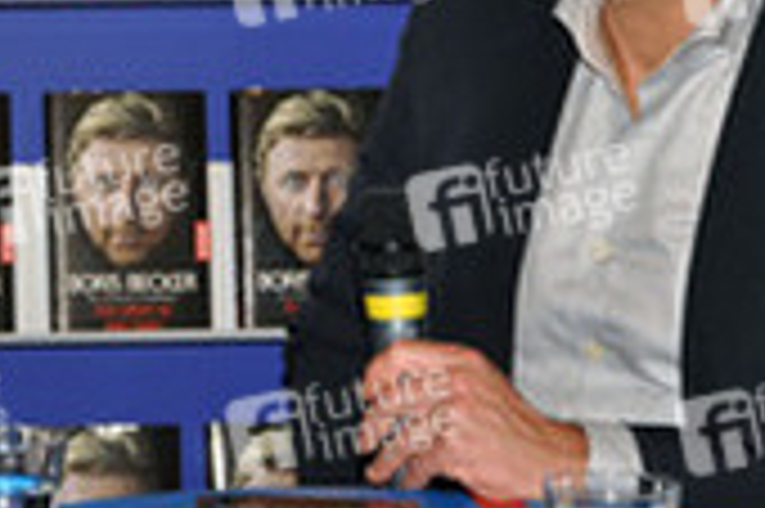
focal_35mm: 230
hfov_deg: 8.9
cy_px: 85
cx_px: -50
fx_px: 4883
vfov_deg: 6.0
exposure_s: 1/200
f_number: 7.1
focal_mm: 58
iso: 640
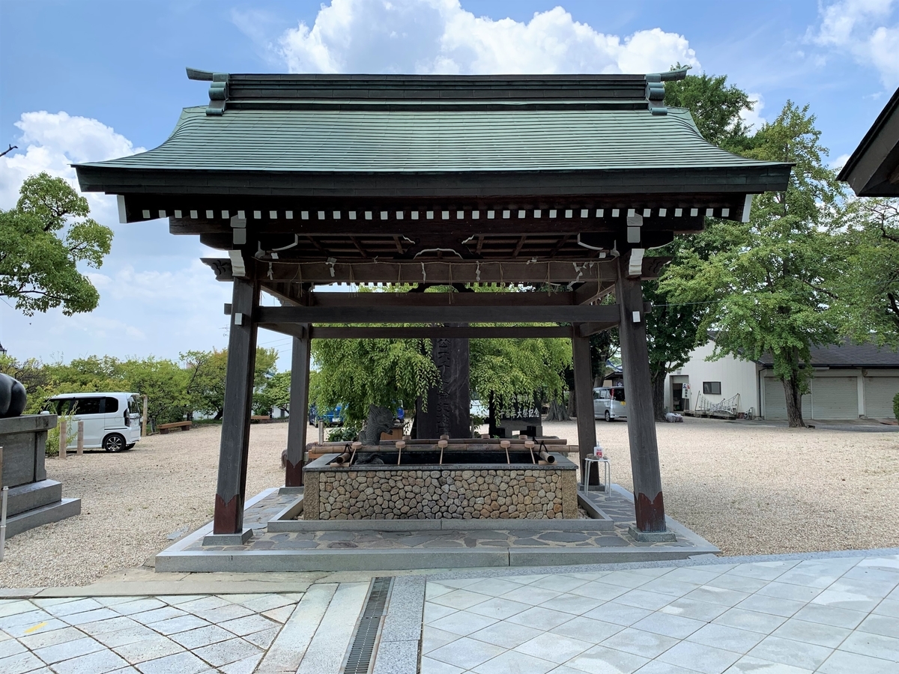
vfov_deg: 53.1
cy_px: 337
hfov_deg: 67.3
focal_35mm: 26
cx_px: 450
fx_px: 675
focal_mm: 4.25
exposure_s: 1/1332
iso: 25
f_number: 1.8
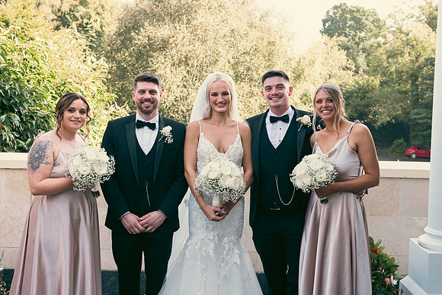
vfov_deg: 24.6
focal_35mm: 55
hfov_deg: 36.2
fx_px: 675
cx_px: 221
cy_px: 148
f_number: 6.3
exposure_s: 1/160
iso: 320
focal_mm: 55
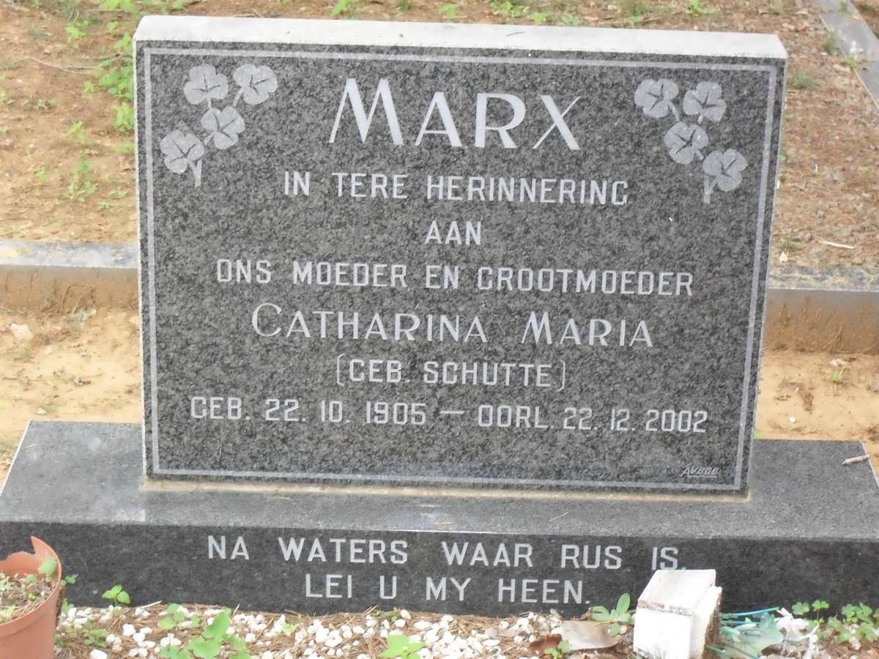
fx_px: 2260
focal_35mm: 89
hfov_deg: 22.0
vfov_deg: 16.6
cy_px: 330
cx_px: 440
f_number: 5.5
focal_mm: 15.7
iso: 240
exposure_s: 1/60
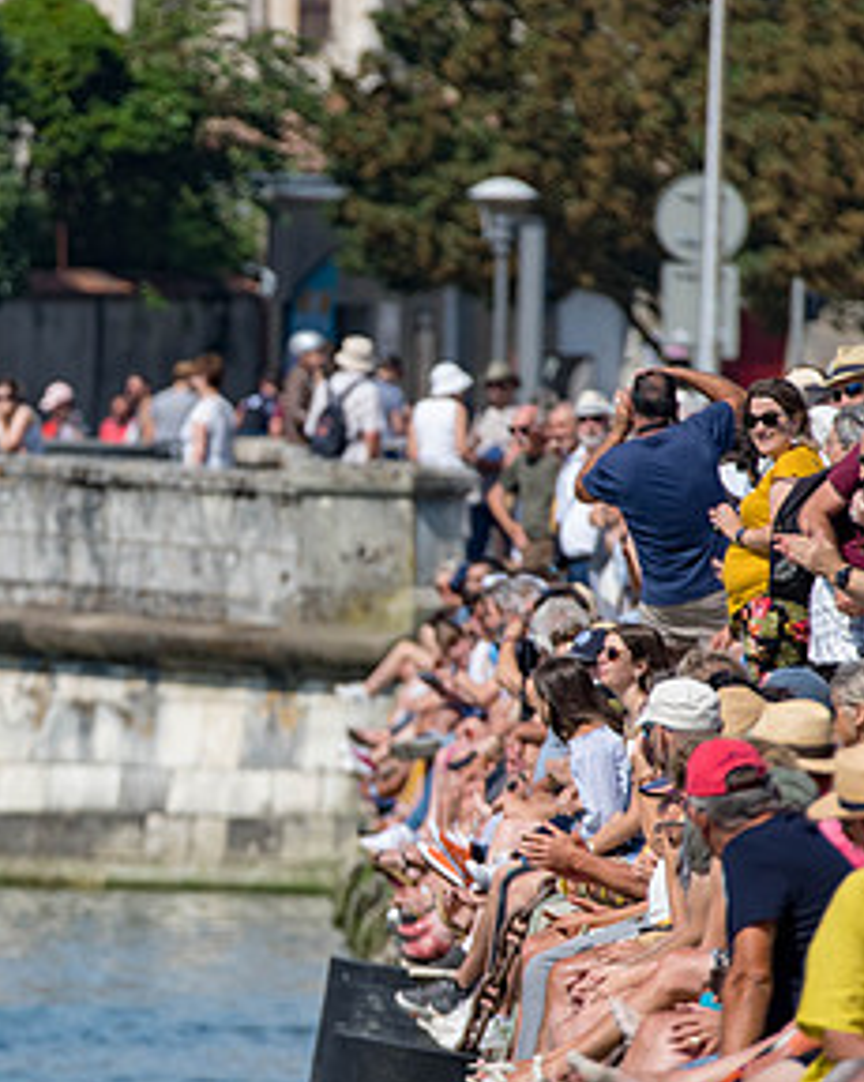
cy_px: 543
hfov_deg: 1.4
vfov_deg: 1.7
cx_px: 154
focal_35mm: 1136
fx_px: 36349
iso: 400
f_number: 11
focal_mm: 600
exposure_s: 1/800
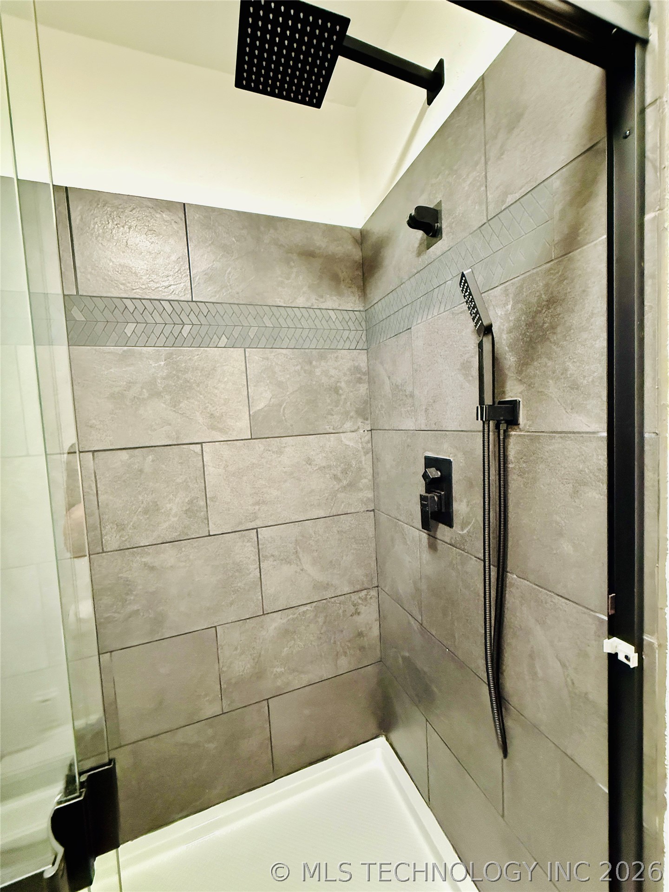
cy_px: 446
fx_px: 361
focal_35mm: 14
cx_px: 334
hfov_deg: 85.7
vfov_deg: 102.1
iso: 1250
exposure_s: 1/40
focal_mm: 2.22
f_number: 2.2
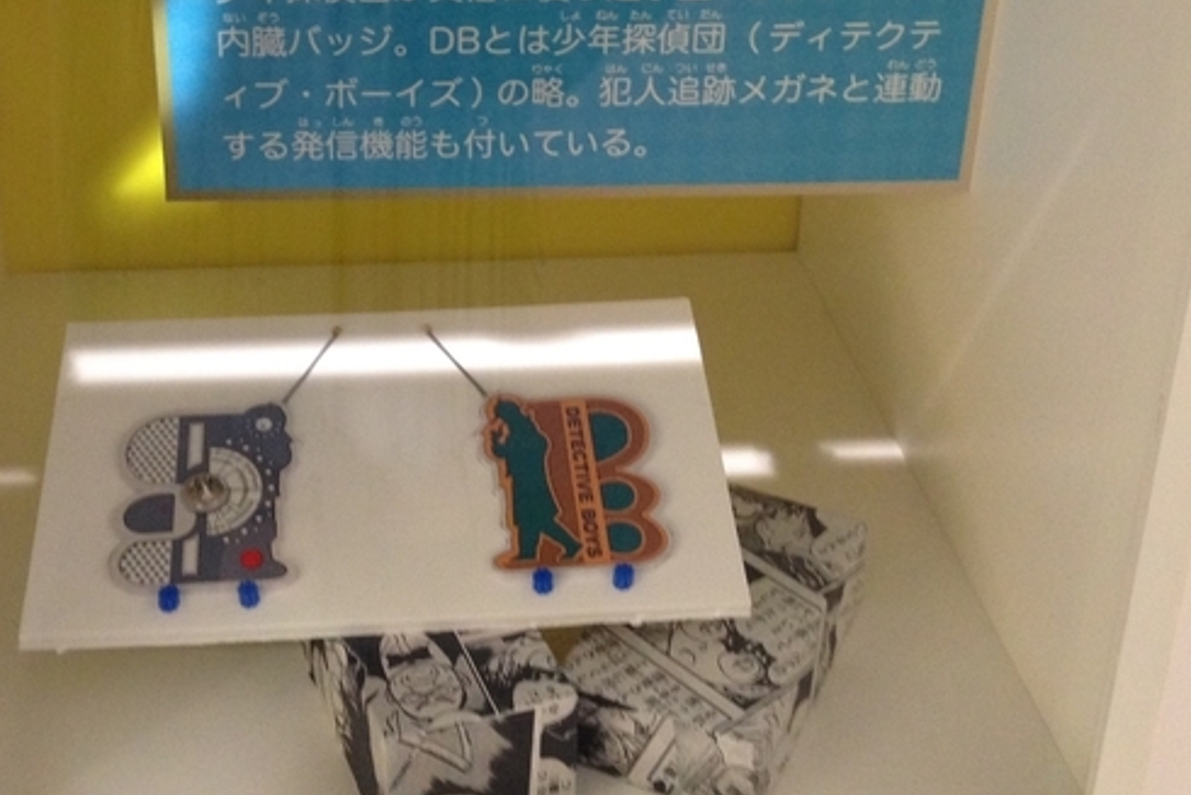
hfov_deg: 35.4
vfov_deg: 23.9
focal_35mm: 56
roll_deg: -0.4
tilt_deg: -24.1
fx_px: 1853
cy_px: 182
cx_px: 435
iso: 200
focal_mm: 4.12
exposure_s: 1/20
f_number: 2.4
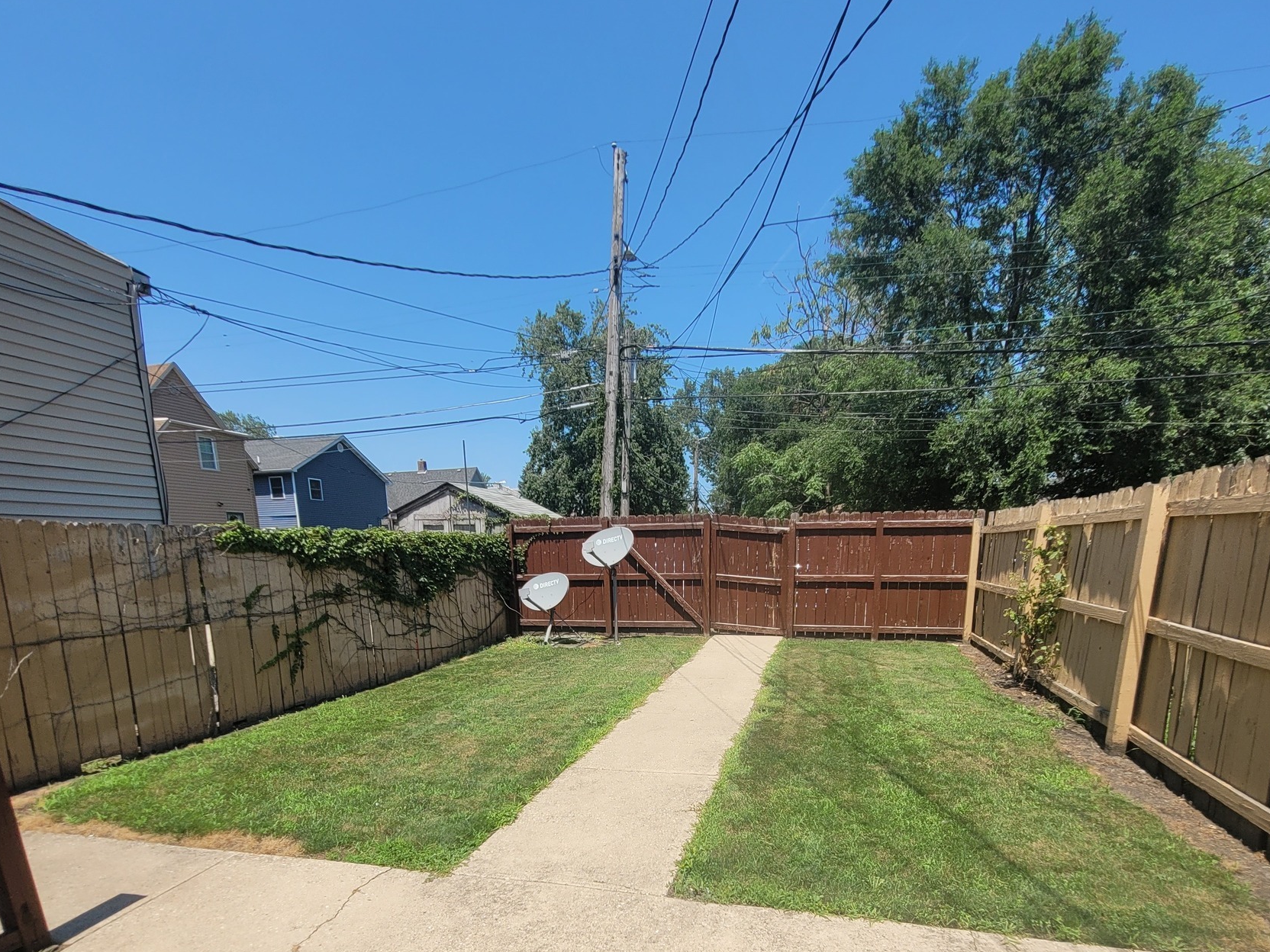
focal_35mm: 18
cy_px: 687
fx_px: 660
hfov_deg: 87.7
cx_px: 643
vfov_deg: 68.0
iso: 40
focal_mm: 1.74
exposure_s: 1/1517
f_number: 2.2
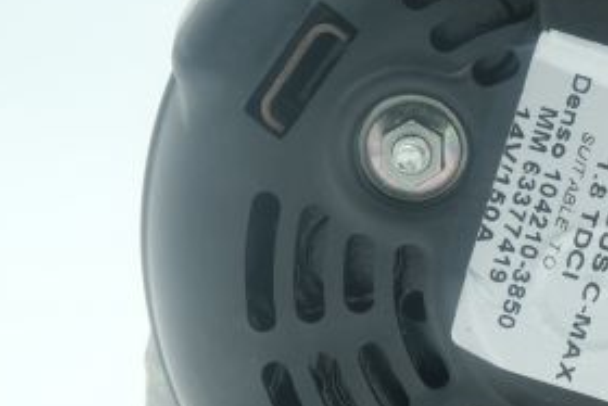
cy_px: 201
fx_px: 2028
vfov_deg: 11.4
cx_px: 597
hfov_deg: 16.7
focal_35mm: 120
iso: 200
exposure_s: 1/20
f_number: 11
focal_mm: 28
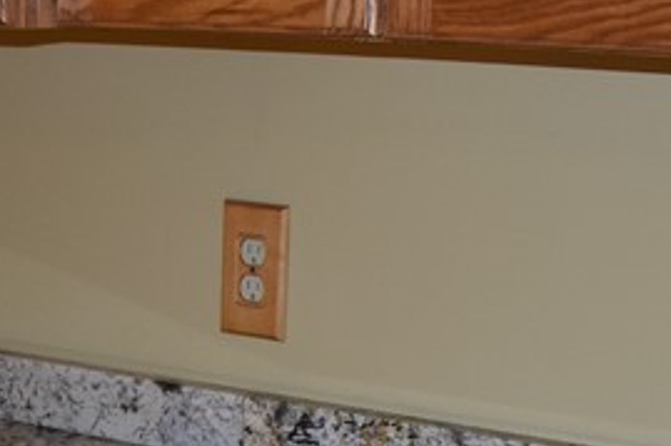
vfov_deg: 11.7
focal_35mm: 109
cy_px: 770
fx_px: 2030
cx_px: 187
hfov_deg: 18.7
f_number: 3.5
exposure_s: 1/125
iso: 800
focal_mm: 18
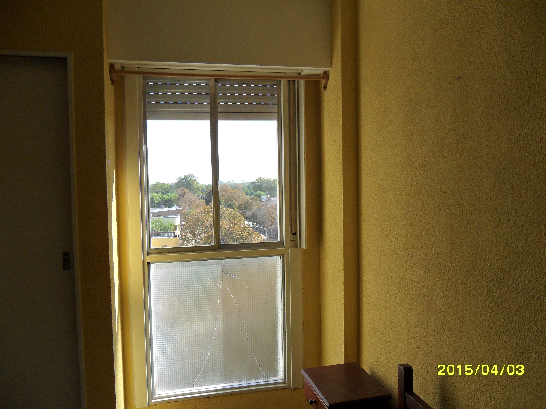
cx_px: 273
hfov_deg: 65.3
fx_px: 426
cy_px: 204
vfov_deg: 51.4
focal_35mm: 27
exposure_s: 1/350
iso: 100
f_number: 3.5
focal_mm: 4.9
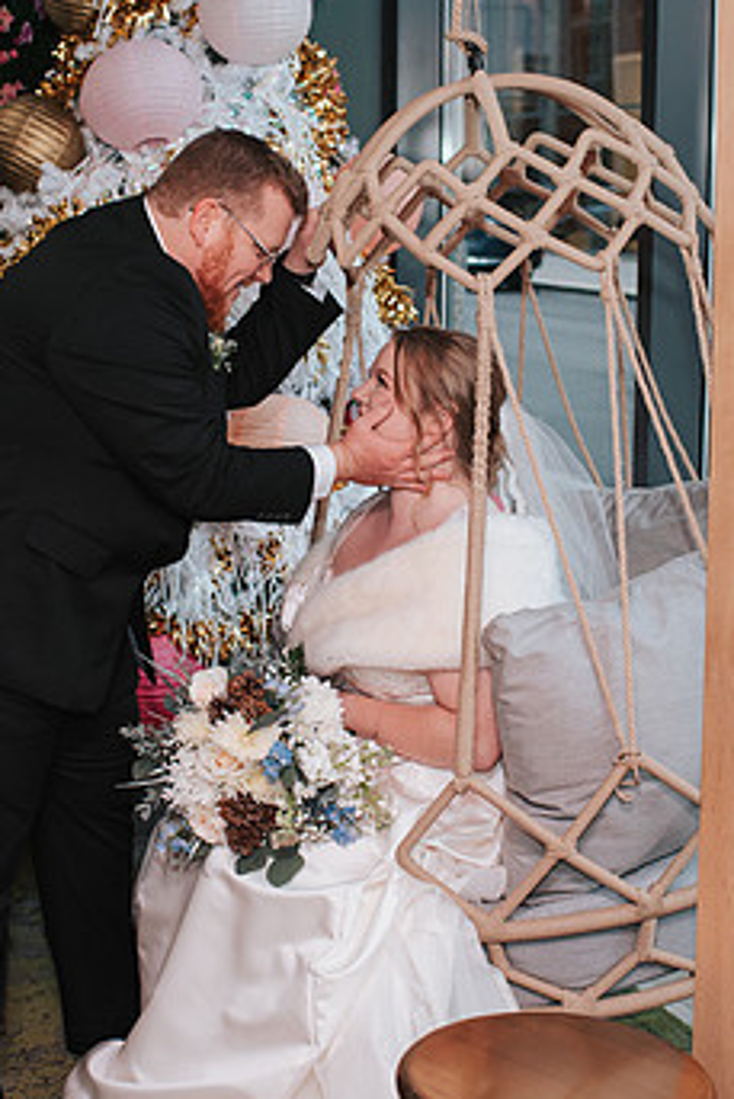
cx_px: 322
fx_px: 1925
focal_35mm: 63
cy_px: 513
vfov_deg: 31.9
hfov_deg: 21.6
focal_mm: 35
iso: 1000
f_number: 3.2
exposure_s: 1/200
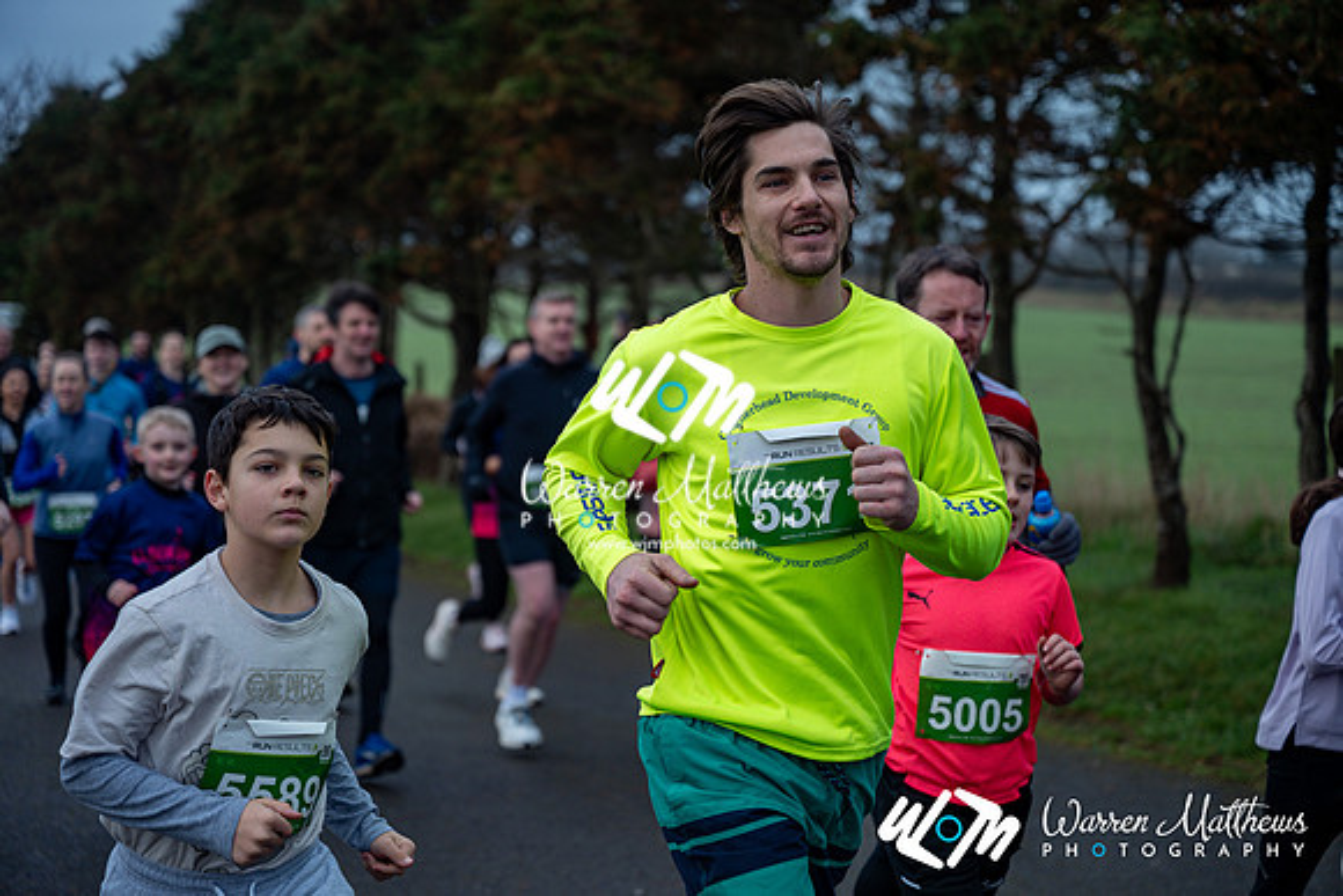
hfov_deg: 28.8
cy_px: 448
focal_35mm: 70
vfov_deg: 19.5
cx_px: 672
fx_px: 2612
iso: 320
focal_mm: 70
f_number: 2.8
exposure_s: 1/1250
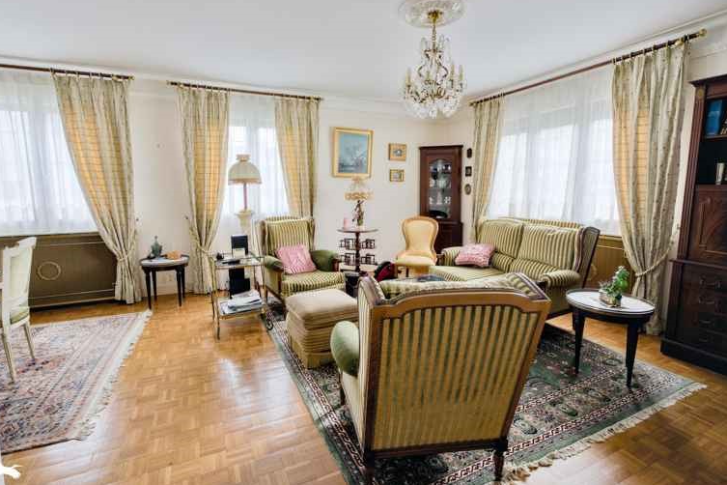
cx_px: 359
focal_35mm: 17
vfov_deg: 70.4
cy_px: 229
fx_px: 343
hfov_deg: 93.3
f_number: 8
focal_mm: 16
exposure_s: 1/125
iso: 800
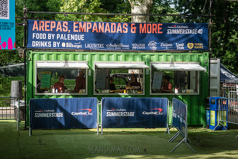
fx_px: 569
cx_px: 119
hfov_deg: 23.6
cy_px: 80
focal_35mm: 86
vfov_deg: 15.9
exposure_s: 1/250
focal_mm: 86
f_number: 6.3
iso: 200
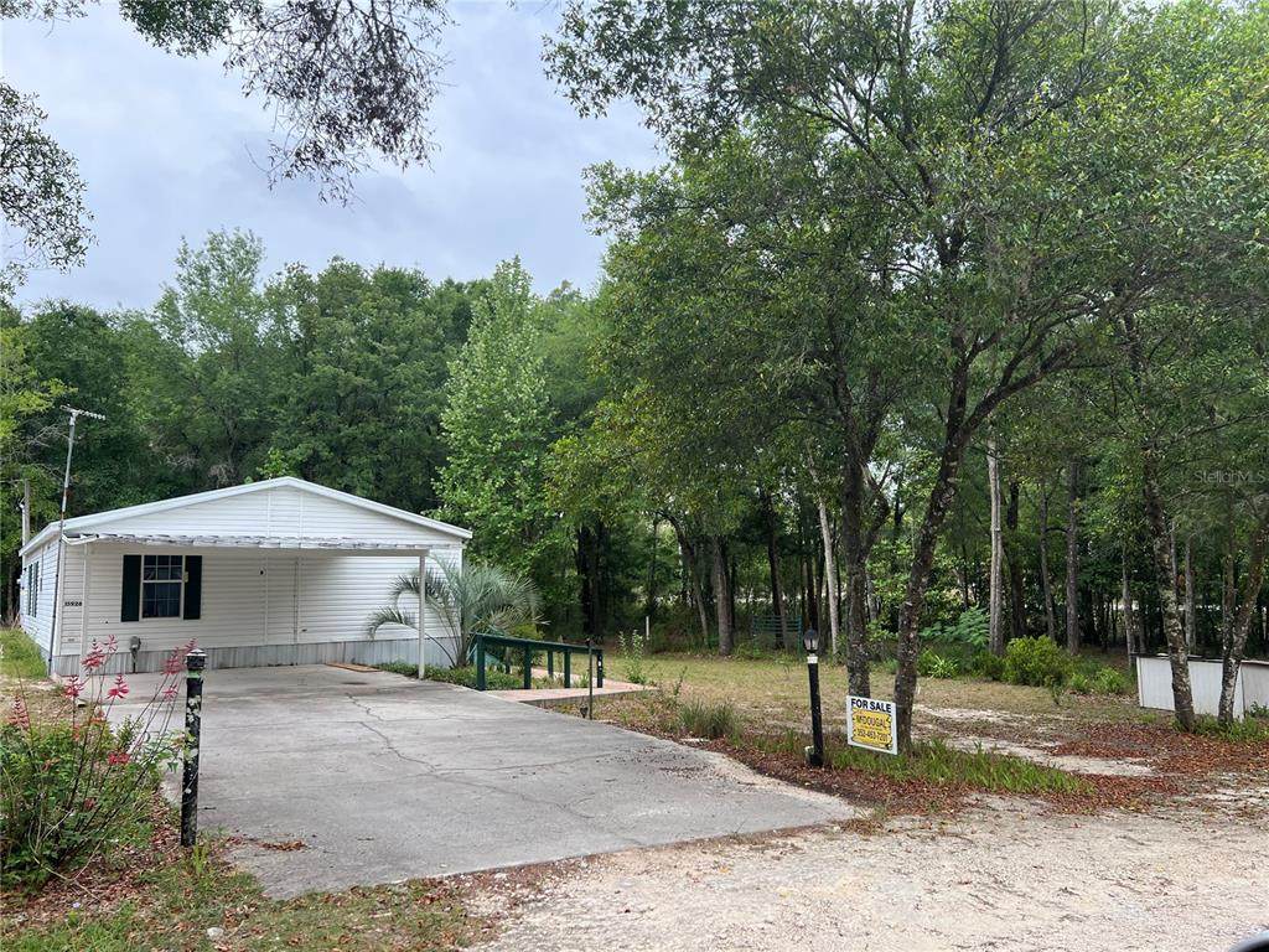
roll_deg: +1.1
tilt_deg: +3.3
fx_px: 953
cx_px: 634
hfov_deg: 67.3
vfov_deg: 53.1
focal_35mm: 26
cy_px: 476
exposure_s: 1/840
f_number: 1.5
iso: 50
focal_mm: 5.7
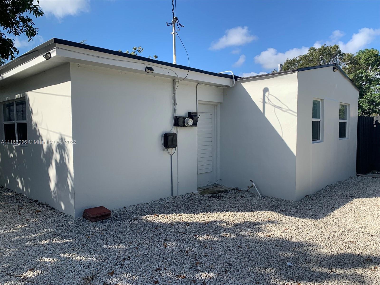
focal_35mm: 26
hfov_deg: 67.3
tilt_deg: -3.3
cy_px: 142
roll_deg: -0.3
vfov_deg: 53.1
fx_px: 285
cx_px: 190
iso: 25
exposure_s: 1/1953
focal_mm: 4.25
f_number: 1.8
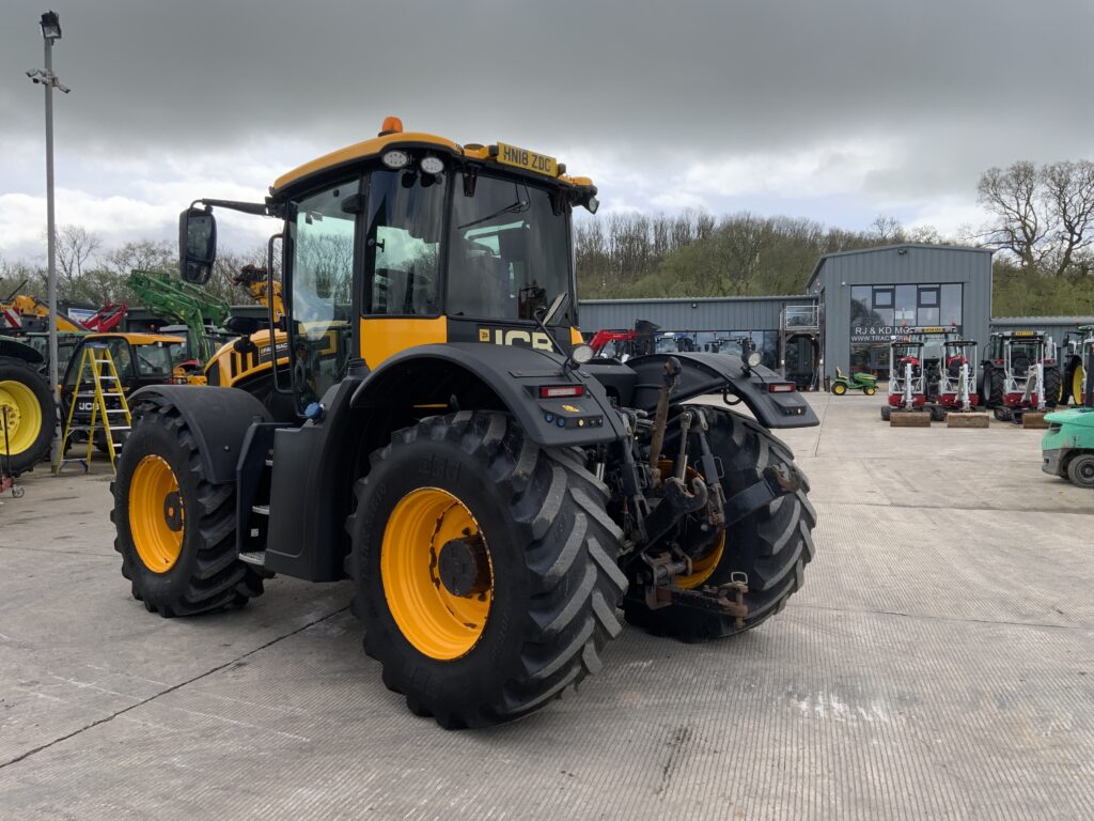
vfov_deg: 48.2
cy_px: 410
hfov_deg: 61.7
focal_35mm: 29
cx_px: 547
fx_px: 917
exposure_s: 1/898
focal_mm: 3
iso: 16
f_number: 1.8
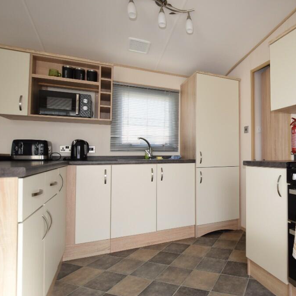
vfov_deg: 68.8
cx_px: 221
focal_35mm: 22
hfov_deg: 64.8
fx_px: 216
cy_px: 147
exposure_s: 1/200
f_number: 3.5
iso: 200
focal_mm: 11.5
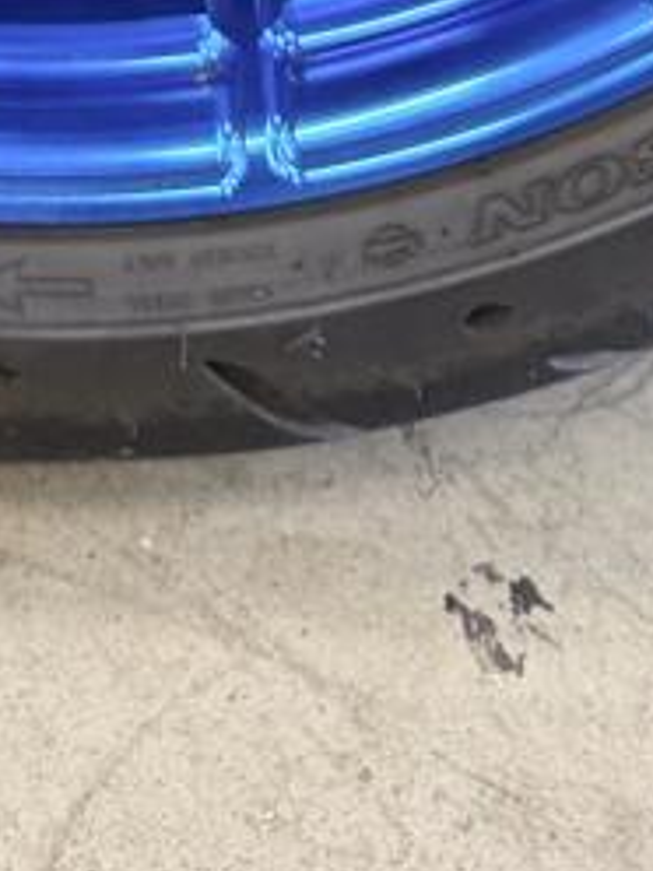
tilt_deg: -30.7
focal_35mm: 145
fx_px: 3647
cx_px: -26
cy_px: -1247
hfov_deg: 10.1
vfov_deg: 11.3
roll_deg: -2.5
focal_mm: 6.76
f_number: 1.78
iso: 250
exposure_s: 1/60
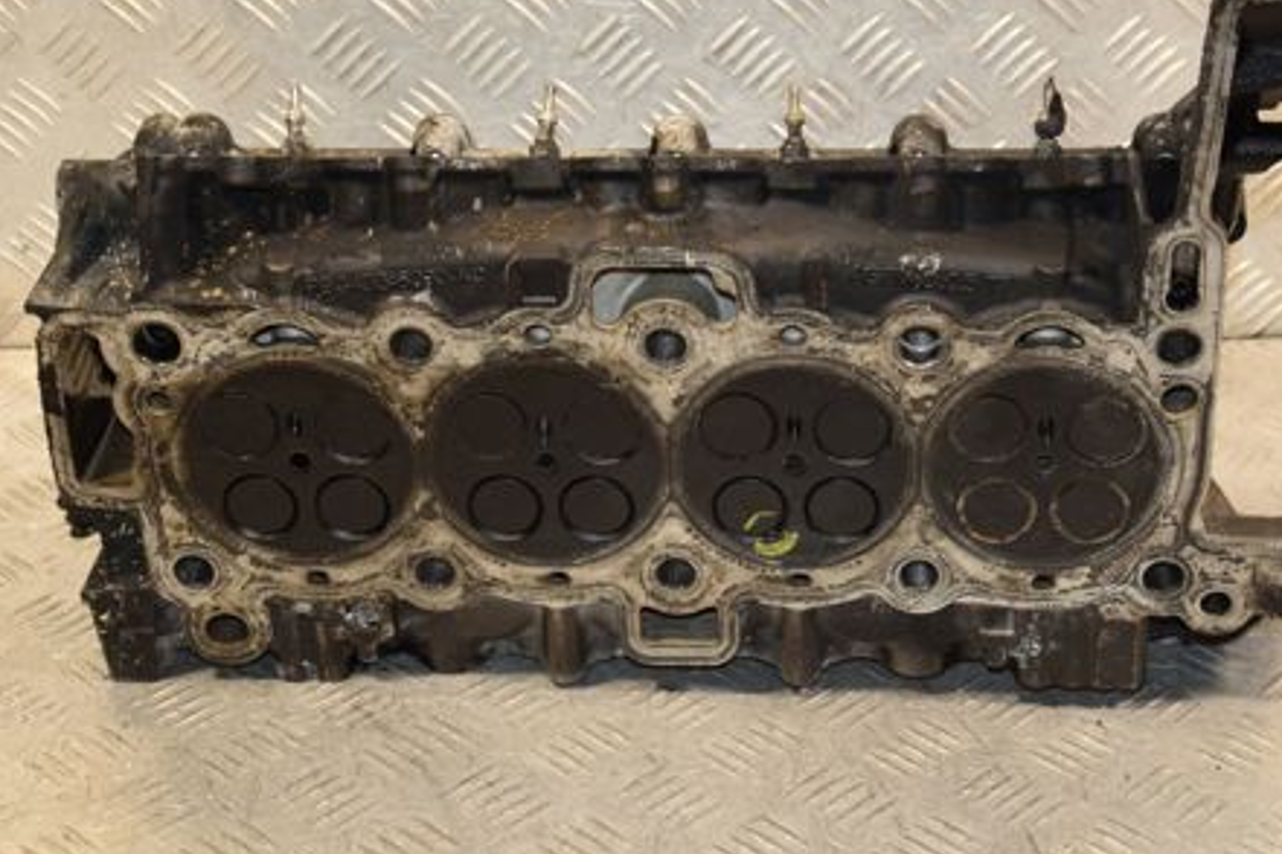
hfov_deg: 27.3
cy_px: 302
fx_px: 2635
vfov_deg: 18.4
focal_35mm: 74
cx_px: 782
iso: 800
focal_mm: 34
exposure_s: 1/160
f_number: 5
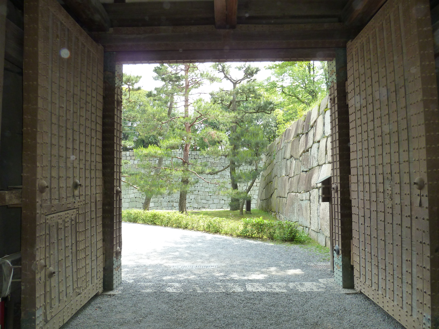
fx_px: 317
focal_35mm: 25
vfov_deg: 54.9
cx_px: 220
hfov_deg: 69.4
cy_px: 164
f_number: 3.5
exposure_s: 1/100
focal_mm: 4.1
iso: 125
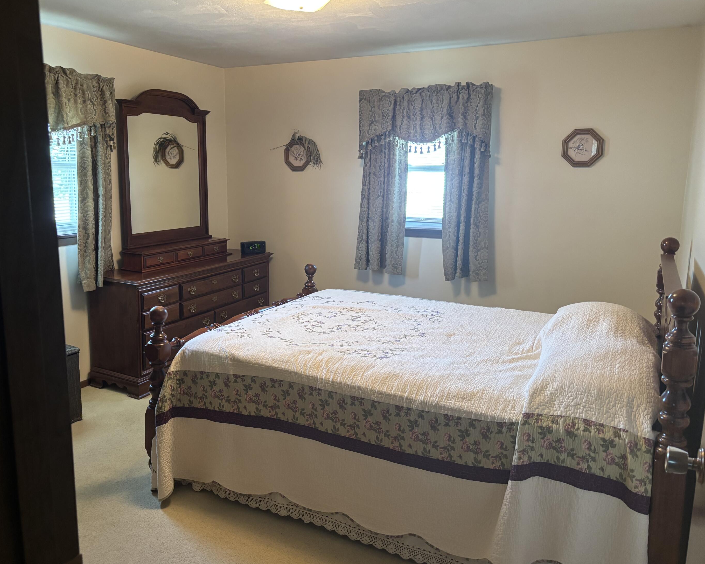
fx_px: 584
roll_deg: +0.2
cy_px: 277
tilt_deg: -10.3
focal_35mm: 28
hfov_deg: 62.1
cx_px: 318
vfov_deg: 51.5
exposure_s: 1/60
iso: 250
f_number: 1.6
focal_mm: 5.96
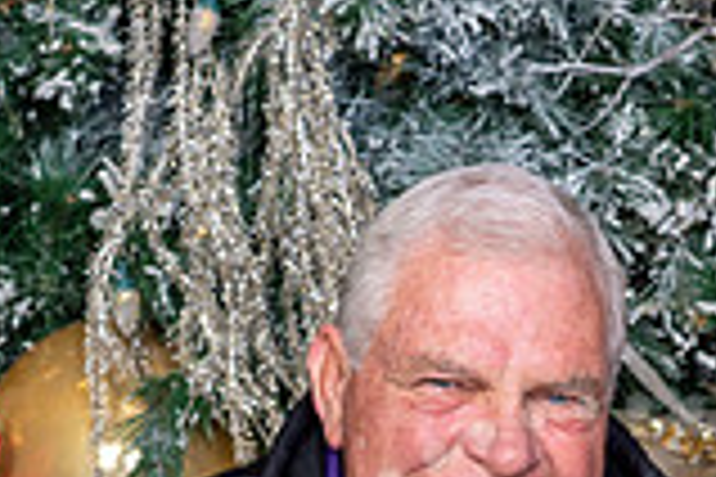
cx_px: 630
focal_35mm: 310
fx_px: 6165
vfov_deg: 4.4
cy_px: 819
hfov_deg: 6.6
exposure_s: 1/125
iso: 400
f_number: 8
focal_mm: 85
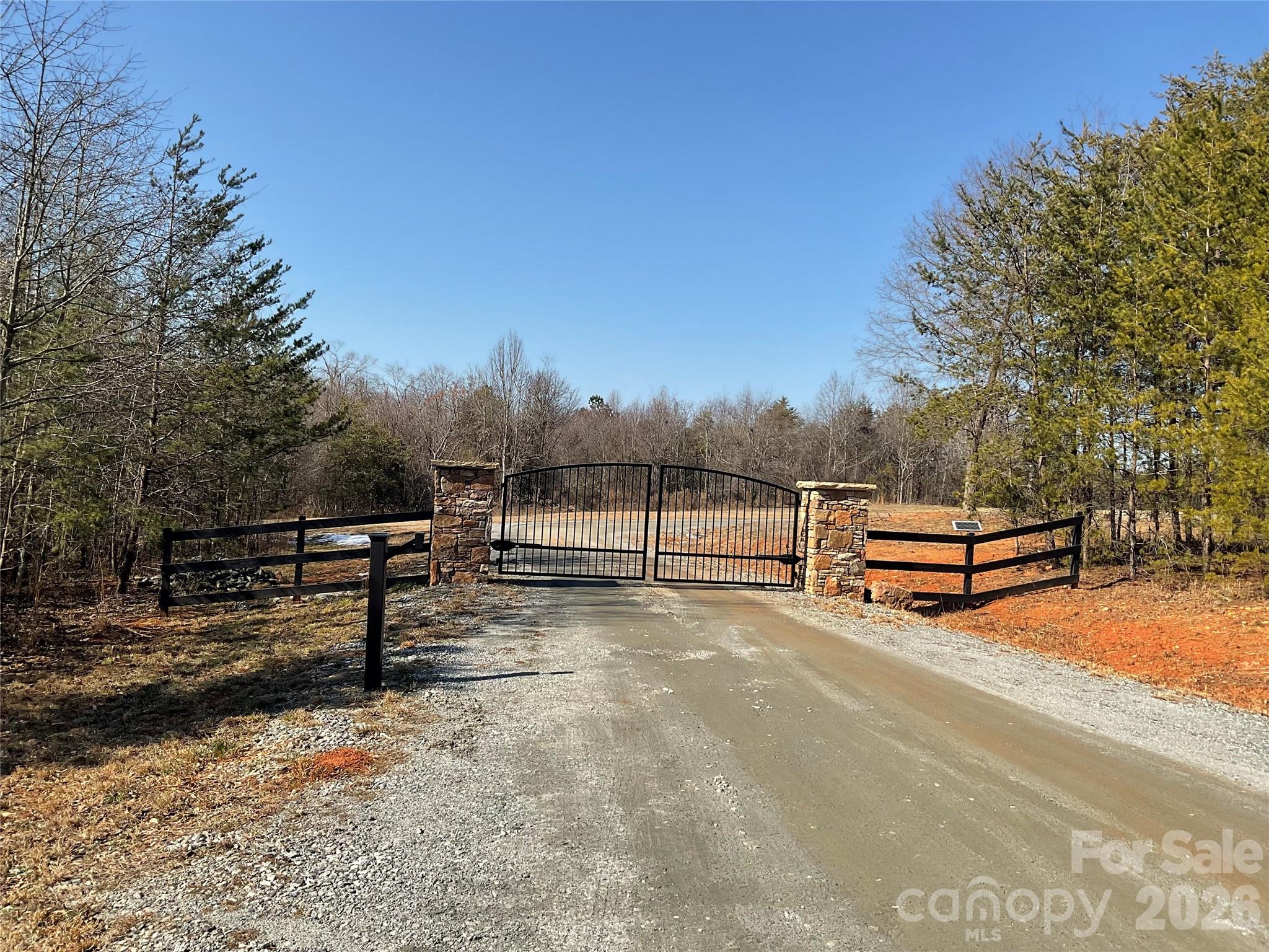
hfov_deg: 61.7
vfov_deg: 48.2
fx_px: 1063
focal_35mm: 29
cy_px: 476
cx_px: 634
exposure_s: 1/1848
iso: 16
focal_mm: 3
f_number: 1.8
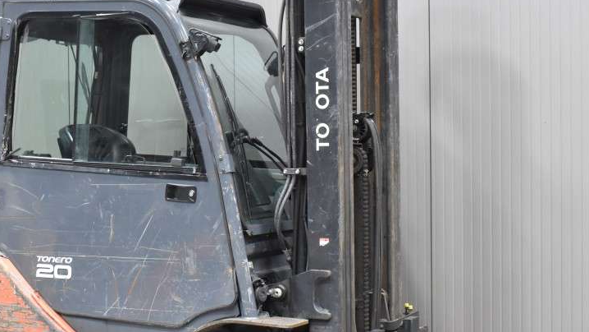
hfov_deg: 29.7
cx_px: 226
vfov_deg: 17.0
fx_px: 1107
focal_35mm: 71
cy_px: 189
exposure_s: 1/25
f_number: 5
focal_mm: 27
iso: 1600
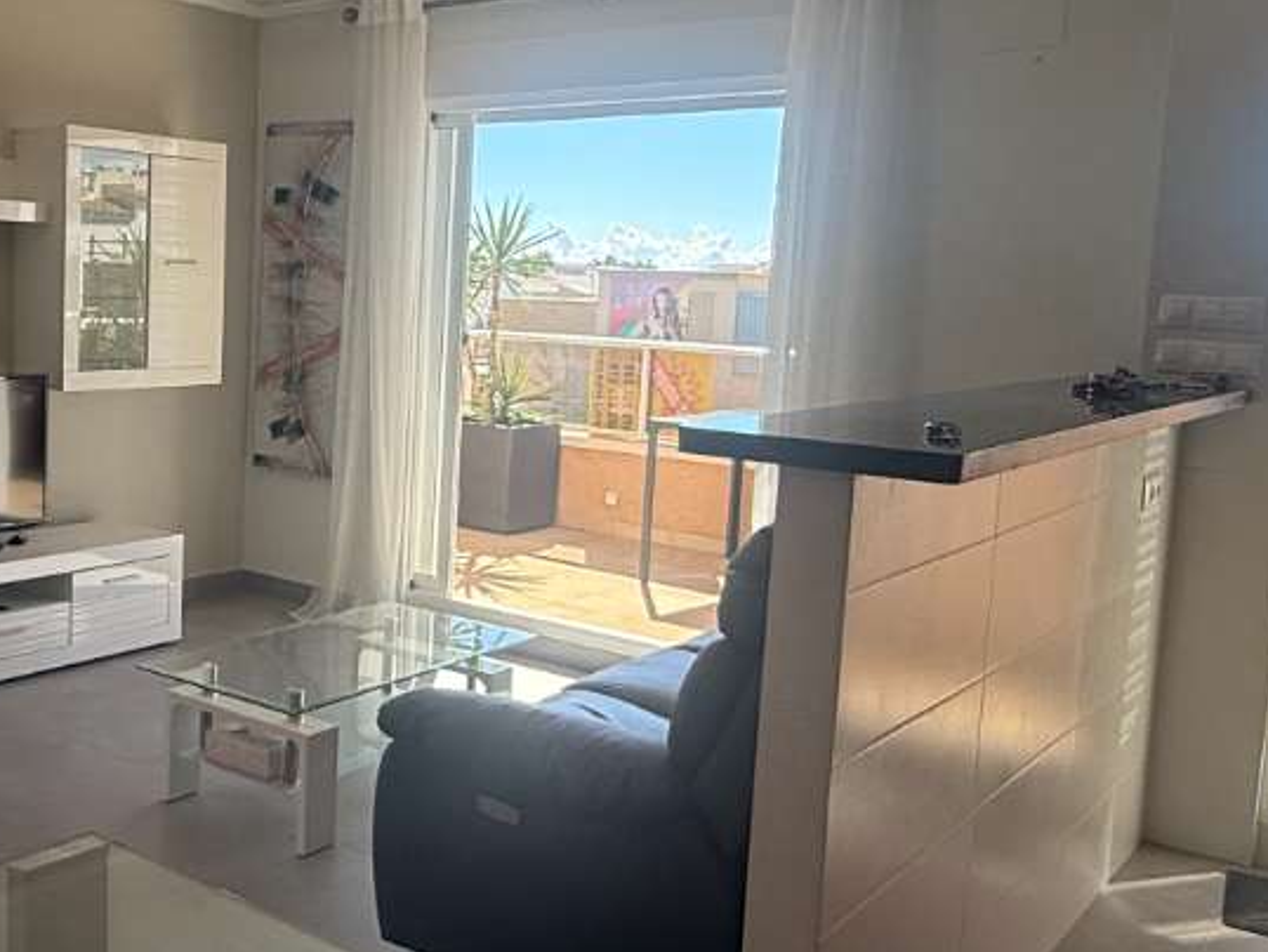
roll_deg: -2.3
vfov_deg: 36.8
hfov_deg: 45.9
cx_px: 297
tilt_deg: -6.0
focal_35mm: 39
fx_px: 1429
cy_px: 416
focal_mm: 2.22
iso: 64
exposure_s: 1/564
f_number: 2.2
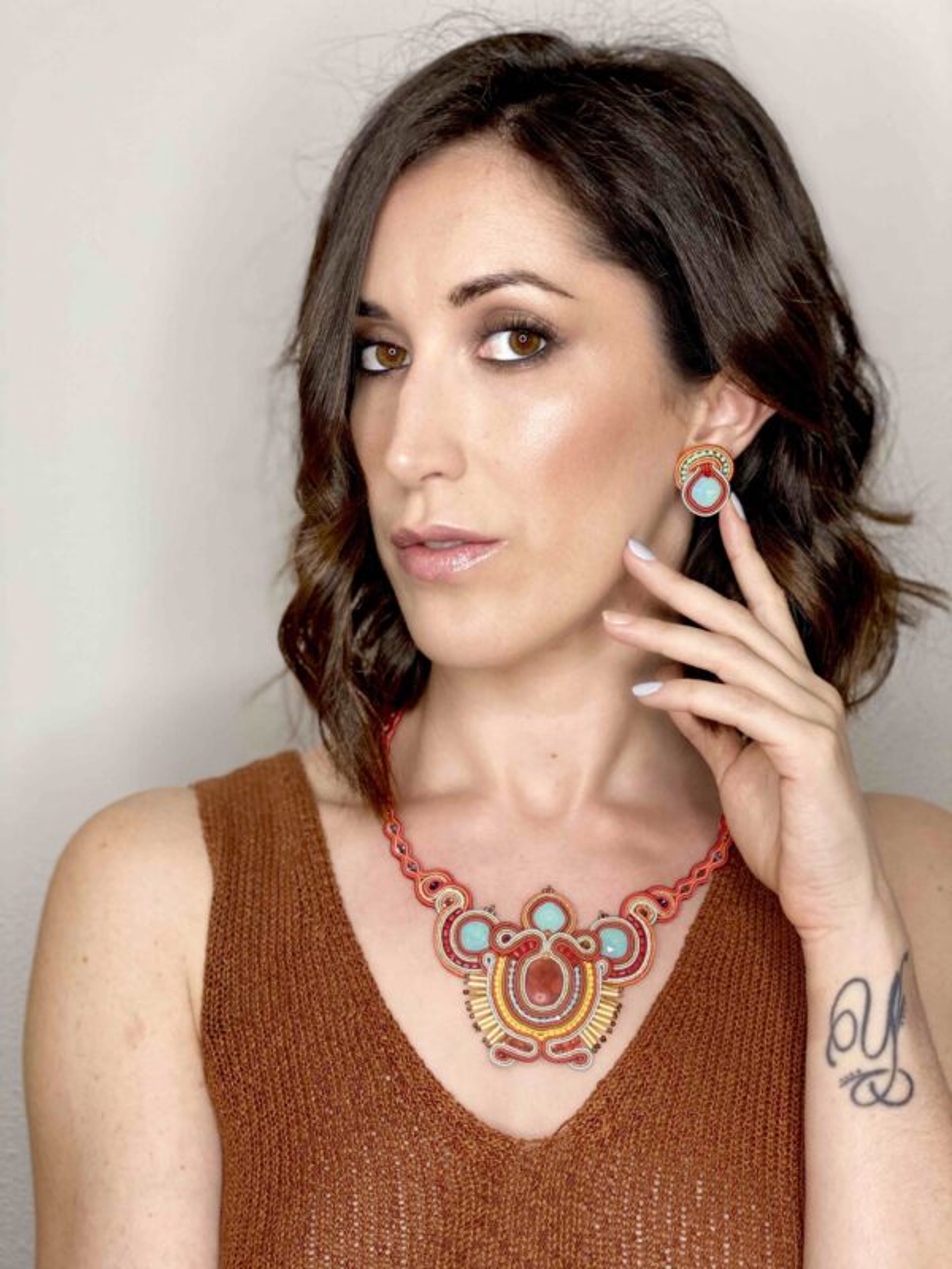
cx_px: 476
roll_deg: +1.7
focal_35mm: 52
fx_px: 1907
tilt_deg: -3.0
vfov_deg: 36.8
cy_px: 634
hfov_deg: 28.0
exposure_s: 1/122
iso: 125
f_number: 2
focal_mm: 6
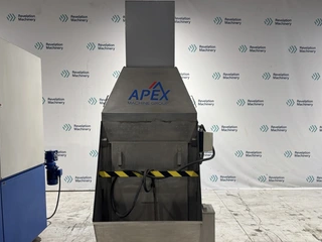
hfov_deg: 59.9
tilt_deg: -5.6
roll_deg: +0.3
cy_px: 143
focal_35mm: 30
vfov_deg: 46.6
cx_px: 168
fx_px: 279
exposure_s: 1/120
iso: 125
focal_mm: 6.76
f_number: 1.78
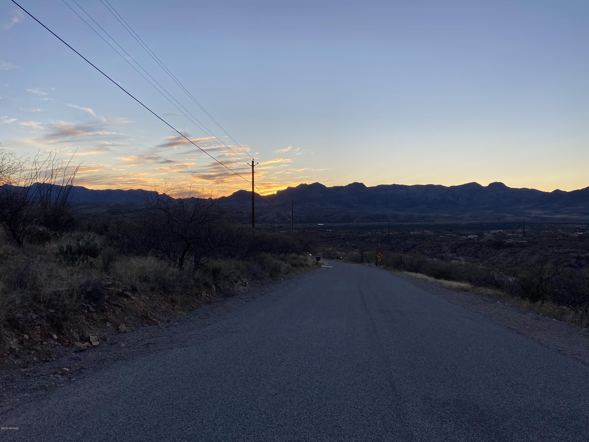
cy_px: 221
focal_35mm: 26
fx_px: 442
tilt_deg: -0.7
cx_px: 294
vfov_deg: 53.1
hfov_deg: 67.3
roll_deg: -0.4
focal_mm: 4.25
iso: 32
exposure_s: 1/568
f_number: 1.8
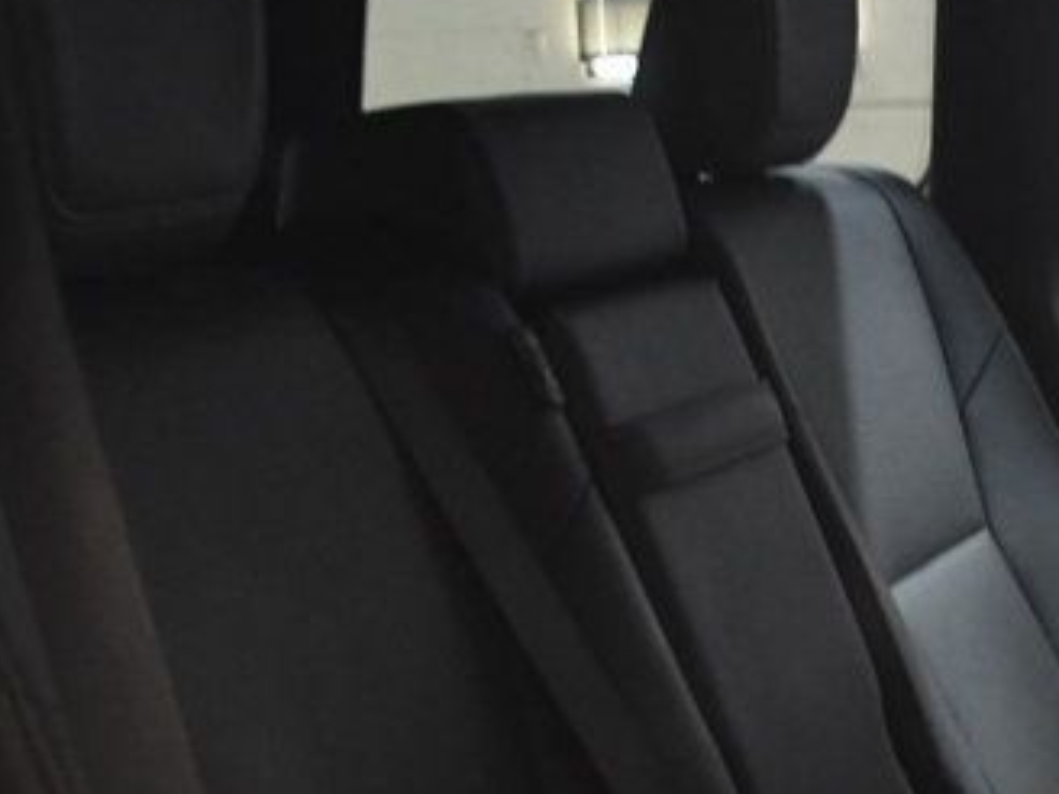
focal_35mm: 81
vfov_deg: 17.5
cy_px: 897
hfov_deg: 22.8
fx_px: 2478
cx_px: 1136
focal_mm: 18
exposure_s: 1/100
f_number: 3.5
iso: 3200
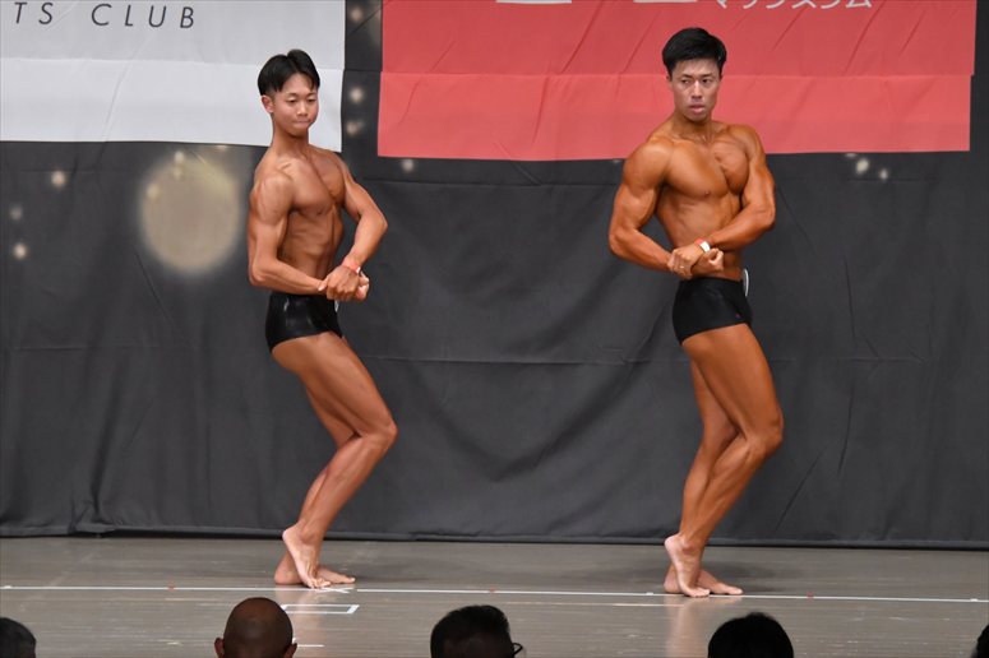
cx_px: 494
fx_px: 5959
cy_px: 329
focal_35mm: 217
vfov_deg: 6.3
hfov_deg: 9.5
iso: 5000
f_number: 5.6
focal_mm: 145
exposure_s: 1/400
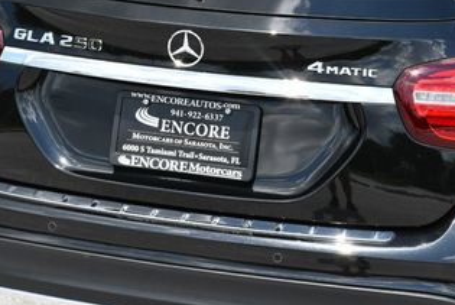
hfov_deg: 15.7
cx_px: 196
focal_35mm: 130
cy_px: 155
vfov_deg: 10.6
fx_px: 1645
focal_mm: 32
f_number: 8
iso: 160
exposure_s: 1/250
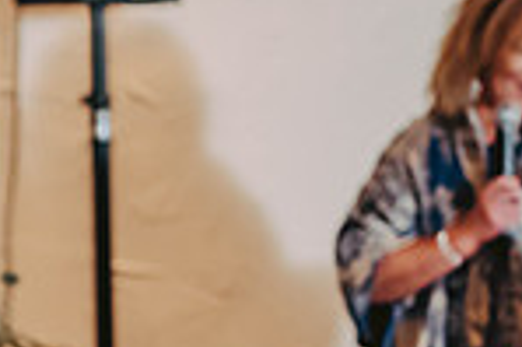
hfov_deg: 7.4
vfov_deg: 5.0
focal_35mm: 273
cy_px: 377
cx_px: -252
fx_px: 3954
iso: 2000
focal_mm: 70
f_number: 3.2
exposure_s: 1/250
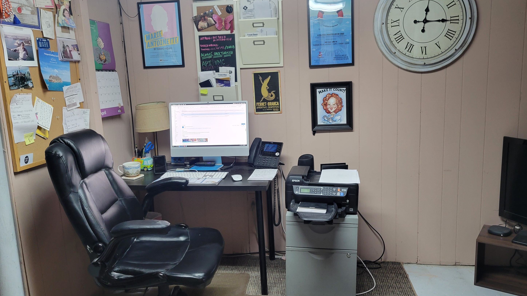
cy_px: 152
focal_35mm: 30
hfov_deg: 64.3
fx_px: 419
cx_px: 268
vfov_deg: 38.9
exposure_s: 1/40
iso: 160
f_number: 1.8
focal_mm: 5.4
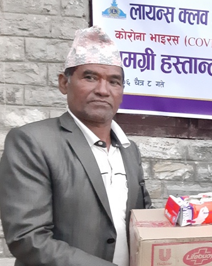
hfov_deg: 20.6
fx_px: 502
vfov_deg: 29.5
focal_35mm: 64
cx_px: 311
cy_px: 163
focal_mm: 3.93
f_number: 1.7
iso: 1000
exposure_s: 1/25
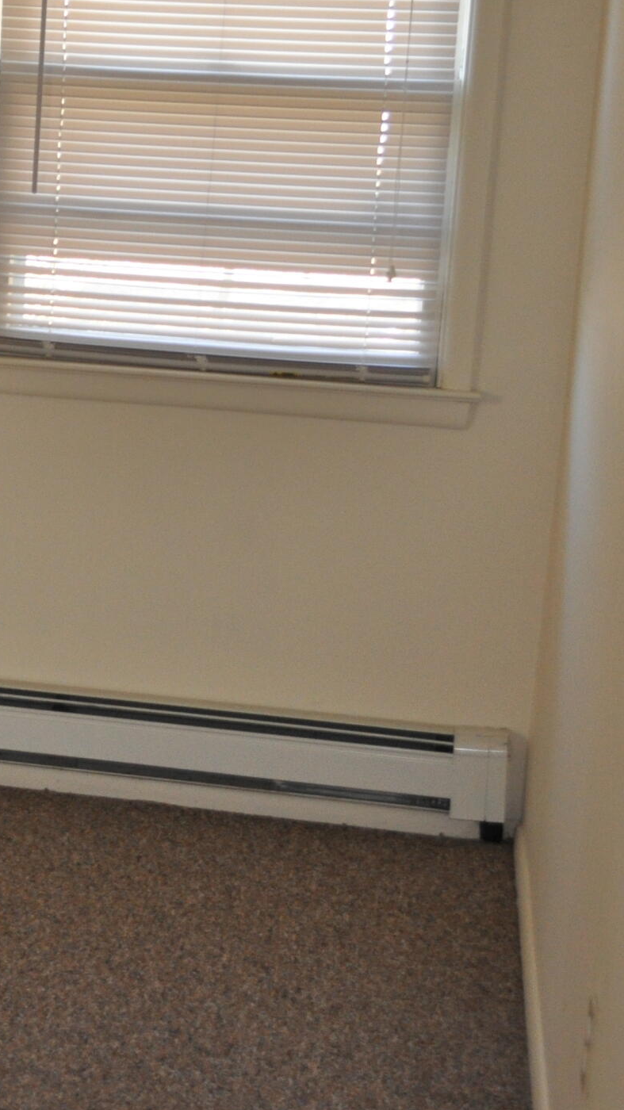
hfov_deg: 15.6
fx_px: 2178
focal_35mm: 74
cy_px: 481
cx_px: -152
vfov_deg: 28.6
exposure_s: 1/125
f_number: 4
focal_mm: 22
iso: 800
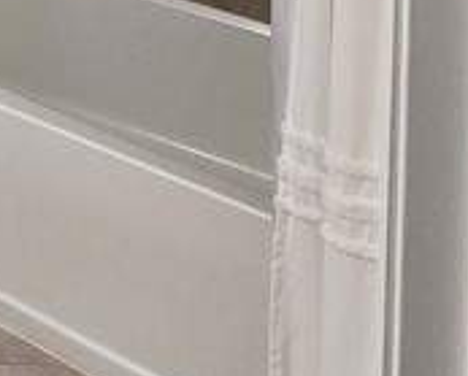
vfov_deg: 15.3
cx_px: -411
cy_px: -433
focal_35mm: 75
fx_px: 1041
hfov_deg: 18.6
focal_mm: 2.2
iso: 64
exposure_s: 1/60.2
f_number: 2.2
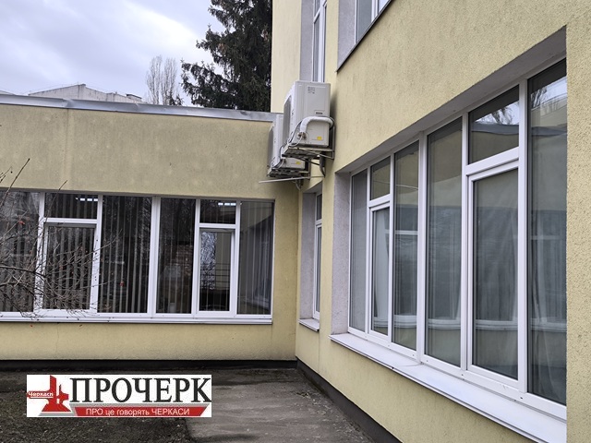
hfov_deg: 49.0
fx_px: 649
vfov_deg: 37.7
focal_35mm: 38
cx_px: 296
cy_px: 222
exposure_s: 1/394
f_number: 1.9
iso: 50
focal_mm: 6.92
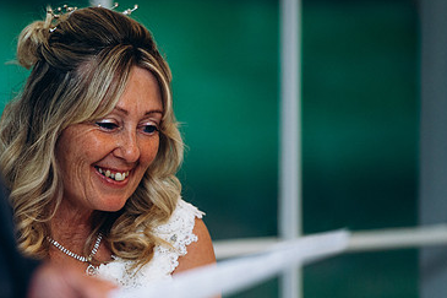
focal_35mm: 318
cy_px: 132
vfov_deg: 4.3
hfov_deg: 6.5
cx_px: 113
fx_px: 3947
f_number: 2.8
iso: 500
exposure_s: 1/160
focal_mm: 200
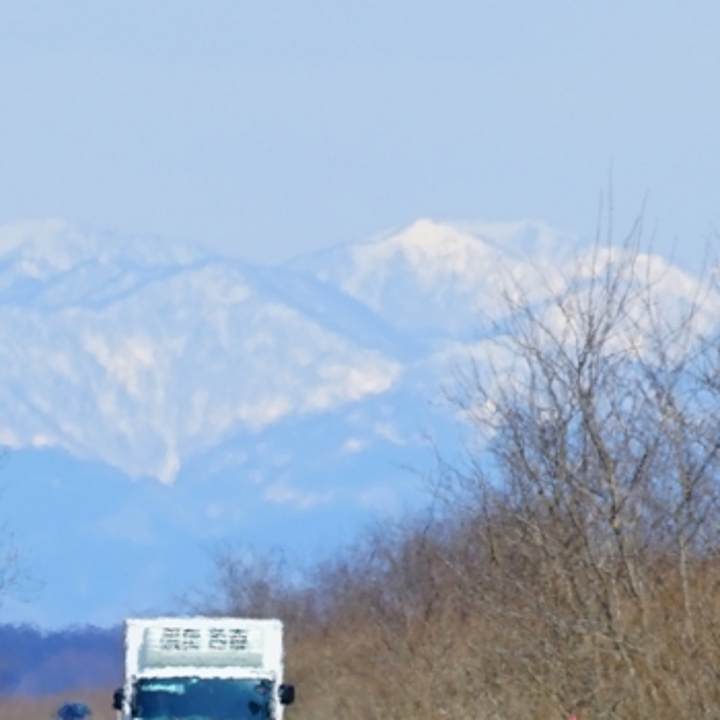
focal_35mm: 466
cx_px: 307
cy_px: 489
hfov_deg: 3.8
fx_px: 10966
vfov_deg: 3.8
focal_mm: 240
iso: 100
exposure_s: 1/350
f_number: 8
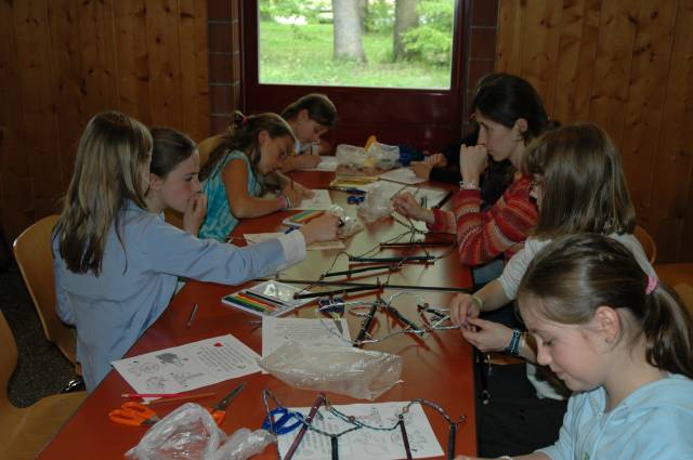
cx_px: 346
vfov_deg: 28.9
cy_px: 230
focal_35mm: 46
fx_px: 894
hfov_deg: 42.4
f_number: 4
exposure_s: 1/60
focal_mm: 31
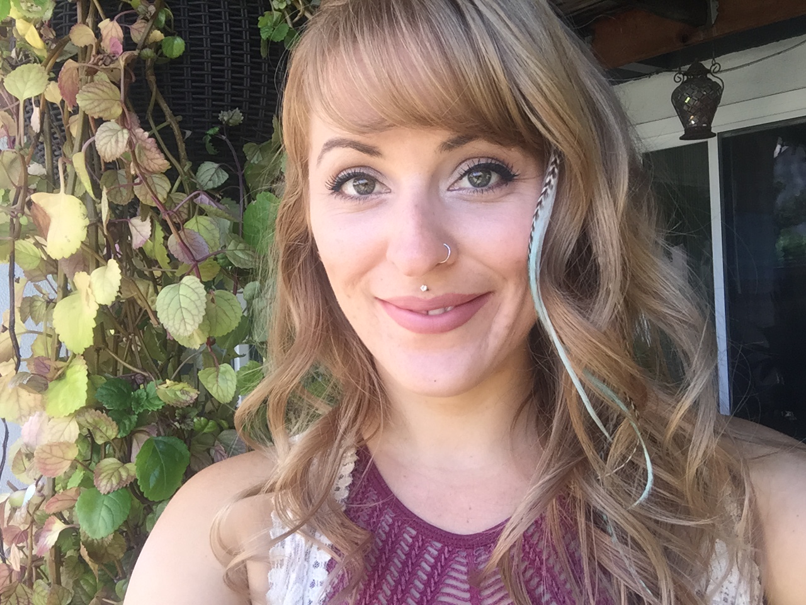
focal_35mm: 31
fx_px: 722
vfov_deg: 45.4
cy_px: 302
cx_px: 403
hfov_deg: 58.4
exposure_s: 1/120
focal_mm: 2.65
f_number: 2.2
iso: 32
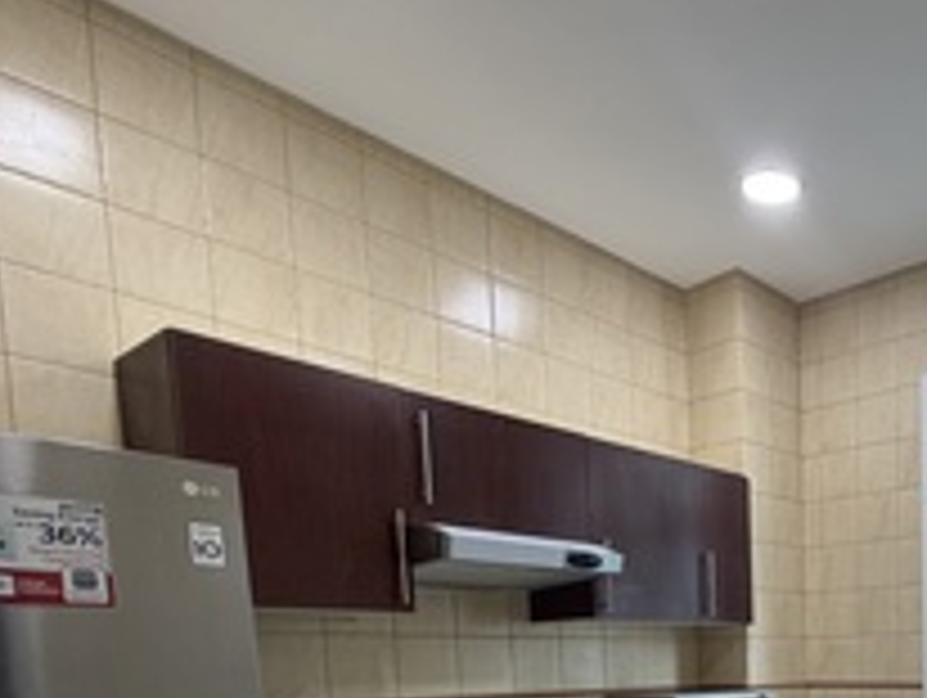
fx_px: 831
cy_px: 741
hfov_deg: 50.7
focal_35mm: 31
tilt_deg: -6.6
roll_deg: +1.3
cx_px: 857
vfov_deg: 38.7
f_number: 2.2
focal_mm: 2.22
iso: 200
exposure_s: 1/50
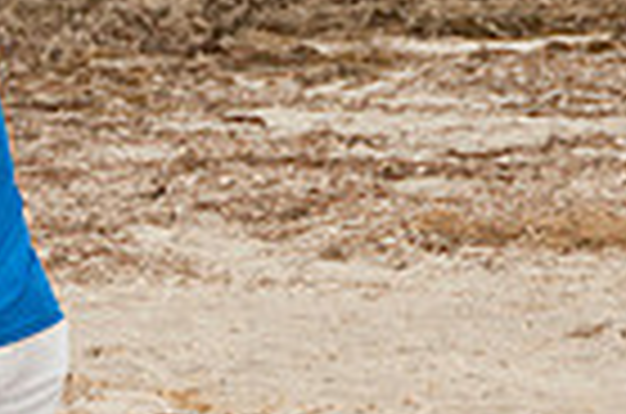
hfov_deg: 3.1
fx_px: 11433
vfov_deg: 2.1
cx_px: -297
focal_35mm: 659
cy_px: 191
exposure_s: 1/250
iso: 100
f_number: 7.1
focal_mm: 105
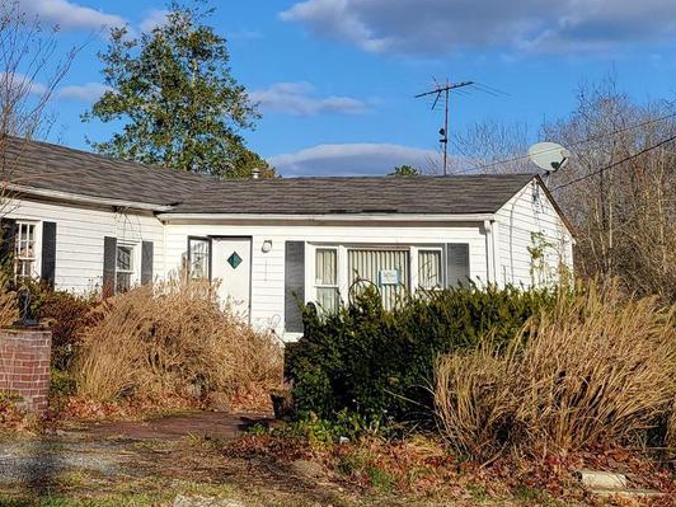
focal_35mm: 65
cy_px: -34
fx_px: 1269
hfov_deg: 29.4
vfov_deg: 21.5
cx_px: 182
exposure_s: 1/955
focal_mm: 6.7
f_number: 1.8
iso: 16
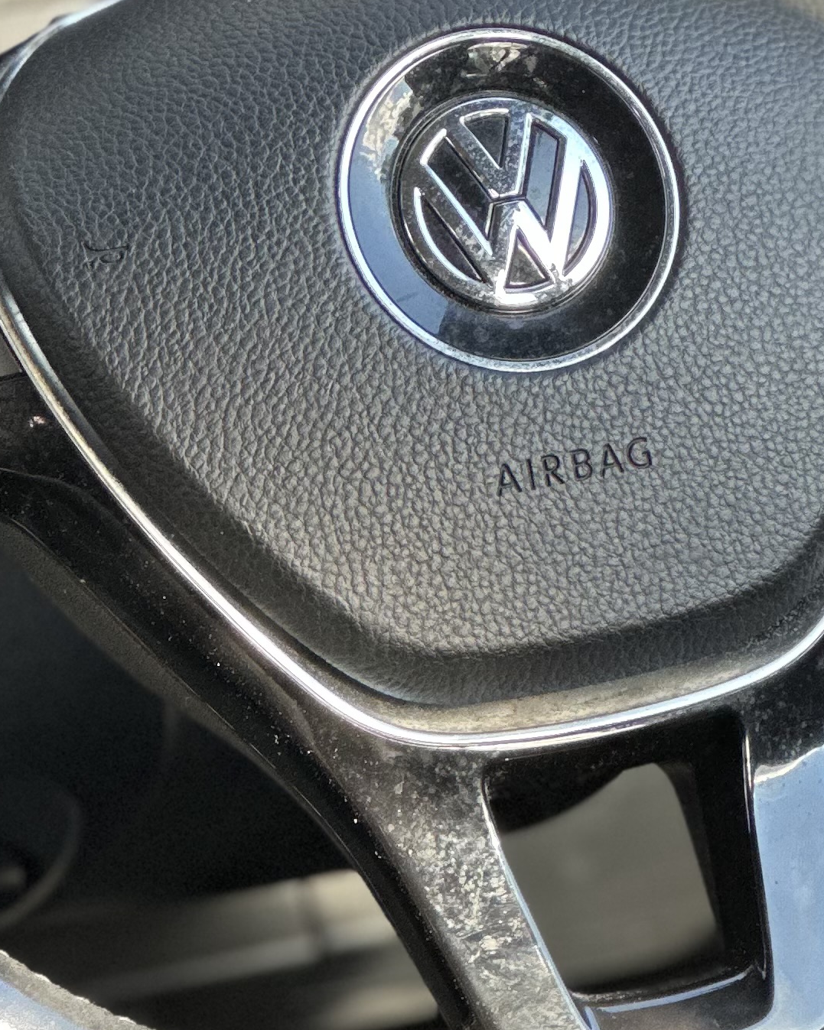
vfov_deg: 8.6
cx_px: 364
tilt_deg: -18.3
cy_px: 450
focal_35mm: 225
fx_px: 6861
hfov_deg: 6.9
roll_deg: +1.9
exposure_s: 1/121
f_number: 2.8
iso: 200
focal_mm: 9
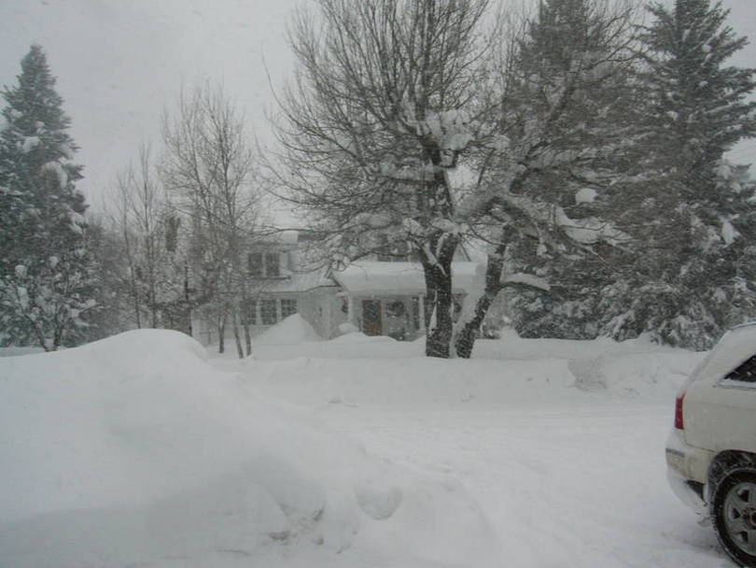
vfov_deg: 40.7
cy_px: 284
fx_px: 765
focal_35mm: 35
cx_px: 378
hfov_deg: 52.6
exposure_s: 1/80
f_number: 8
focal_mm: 5.8
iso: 100
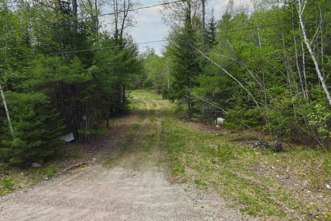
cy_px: 123
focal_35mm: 25
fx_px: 230
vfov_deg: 51.2
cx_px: 165
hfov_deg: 71.5
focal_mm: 4.5
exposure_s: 1/320
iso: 100
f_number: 2.8
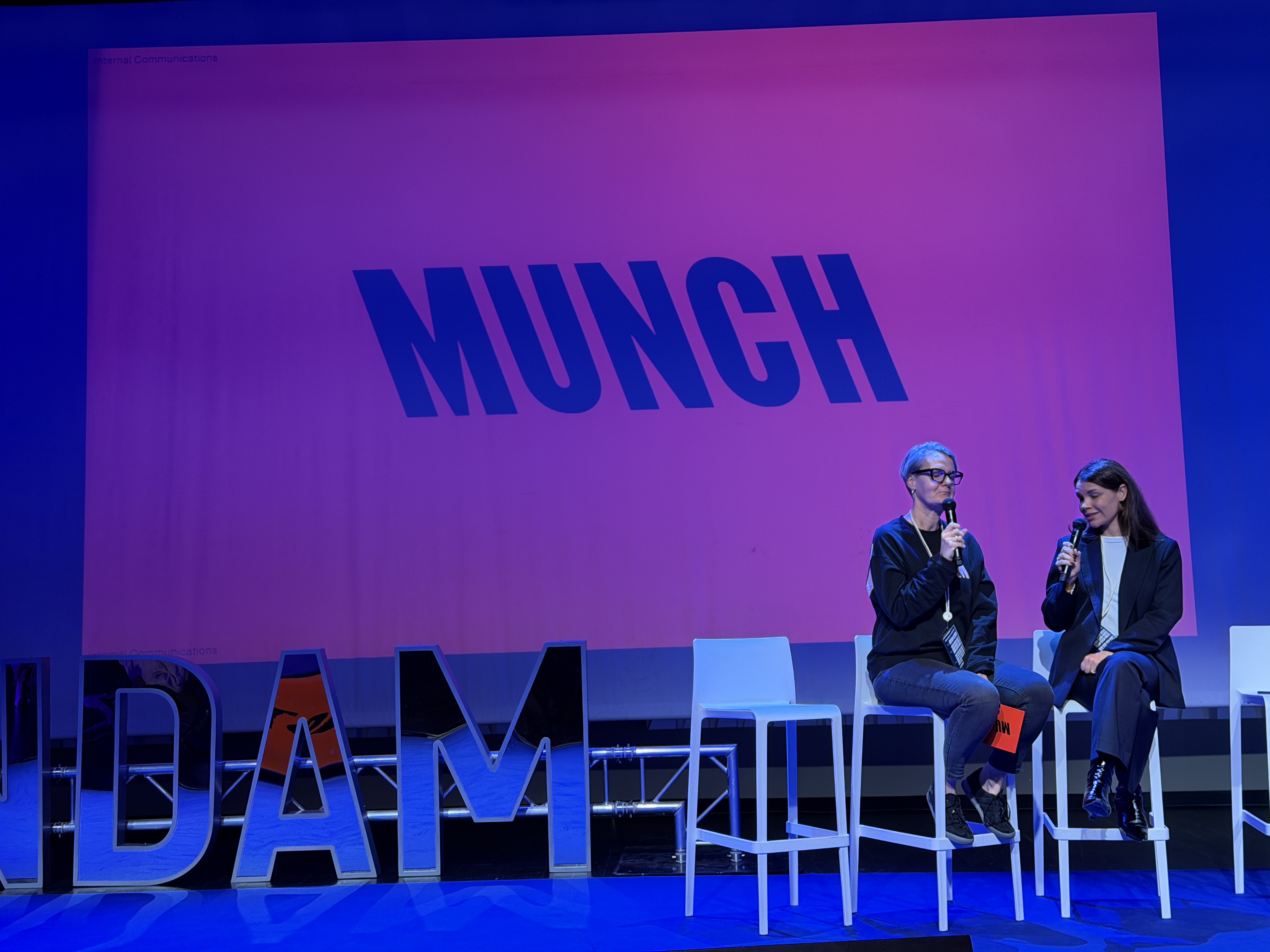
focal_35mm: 48
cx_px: 635
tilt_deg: +3.2
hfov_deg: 39.7
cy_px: 476
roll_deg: +2.2
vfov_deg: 30.3
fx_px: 1761
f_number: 1.78
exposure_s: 1/50
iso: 160
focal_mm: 6.76
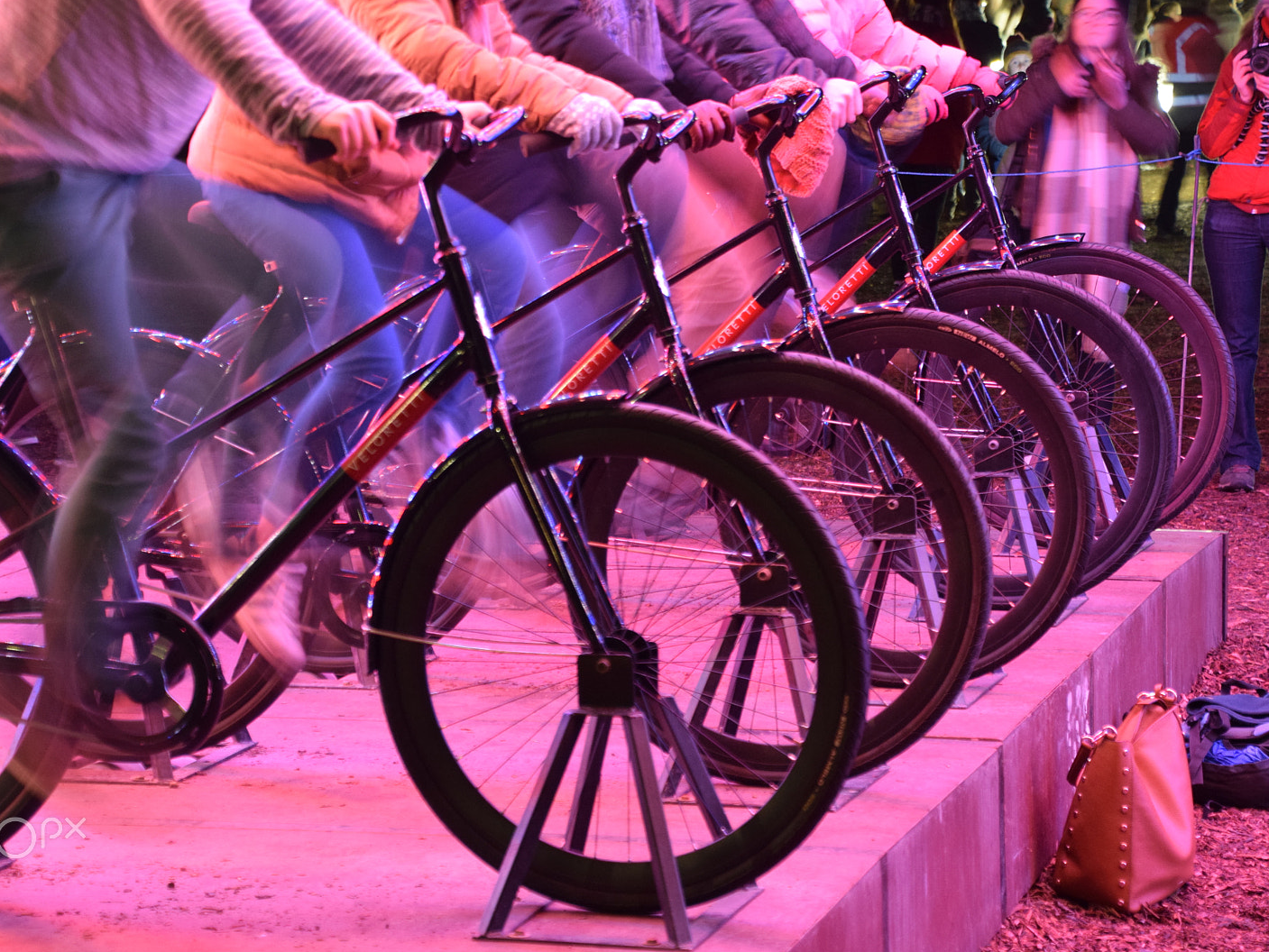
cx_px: 584
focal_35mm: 107
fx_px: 3907
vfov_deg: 13.9
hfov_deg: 18.4
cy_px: 476
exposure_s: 1/2.5
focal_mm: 65
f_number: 5
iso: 1600
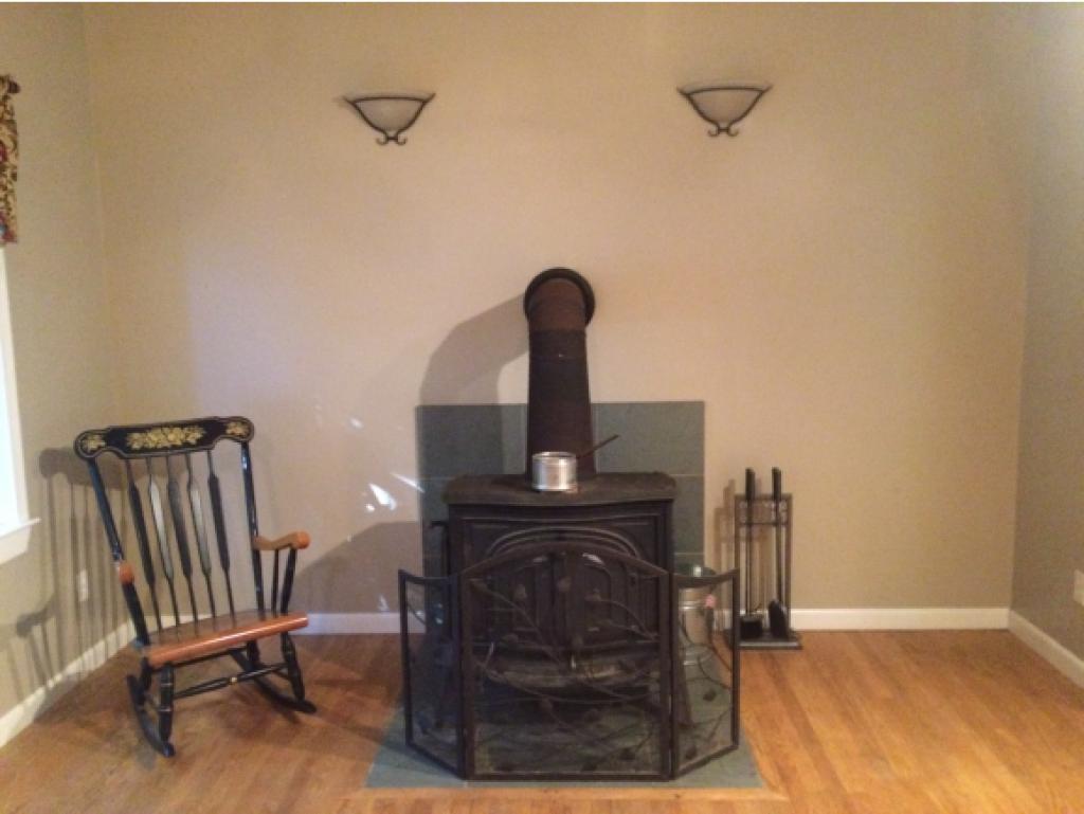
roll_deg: +2.2
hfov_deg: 61.6
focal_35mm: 29
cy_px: 407
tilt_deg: -9.4
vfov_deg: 48.3
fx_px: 909
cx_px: 542
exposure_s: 1/15
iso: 640
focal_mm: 4.15
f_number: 2.2
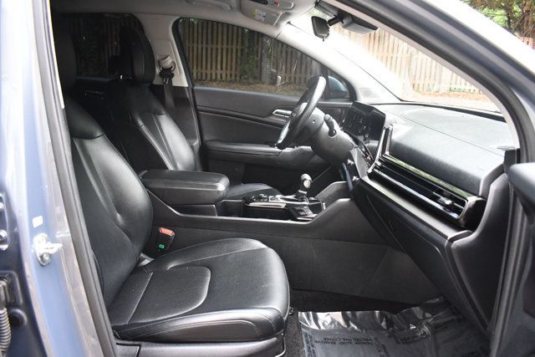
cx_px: 268
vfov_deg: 48.0
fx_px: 401
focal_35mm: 27
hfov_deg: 67.4
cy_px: 178
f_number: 3.5
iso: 2000
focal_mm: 18
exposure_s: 1/125
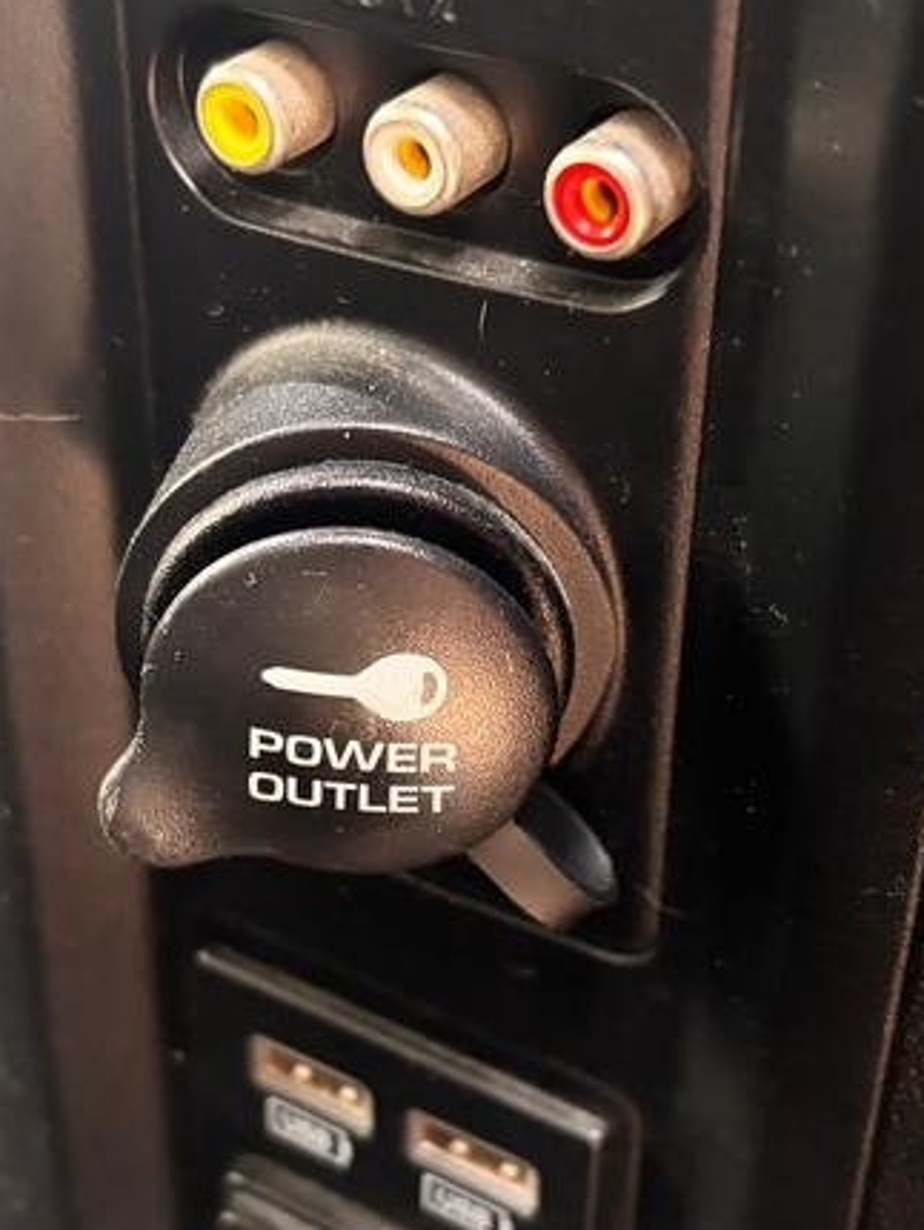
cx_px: 426
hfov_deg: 25.2
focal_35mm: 58
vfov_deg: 33.1
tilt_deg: -35.9
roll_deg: -2.7
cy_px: 718
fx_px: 2062
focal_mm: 5.96
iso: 640
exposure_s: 1/31
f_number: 1.6
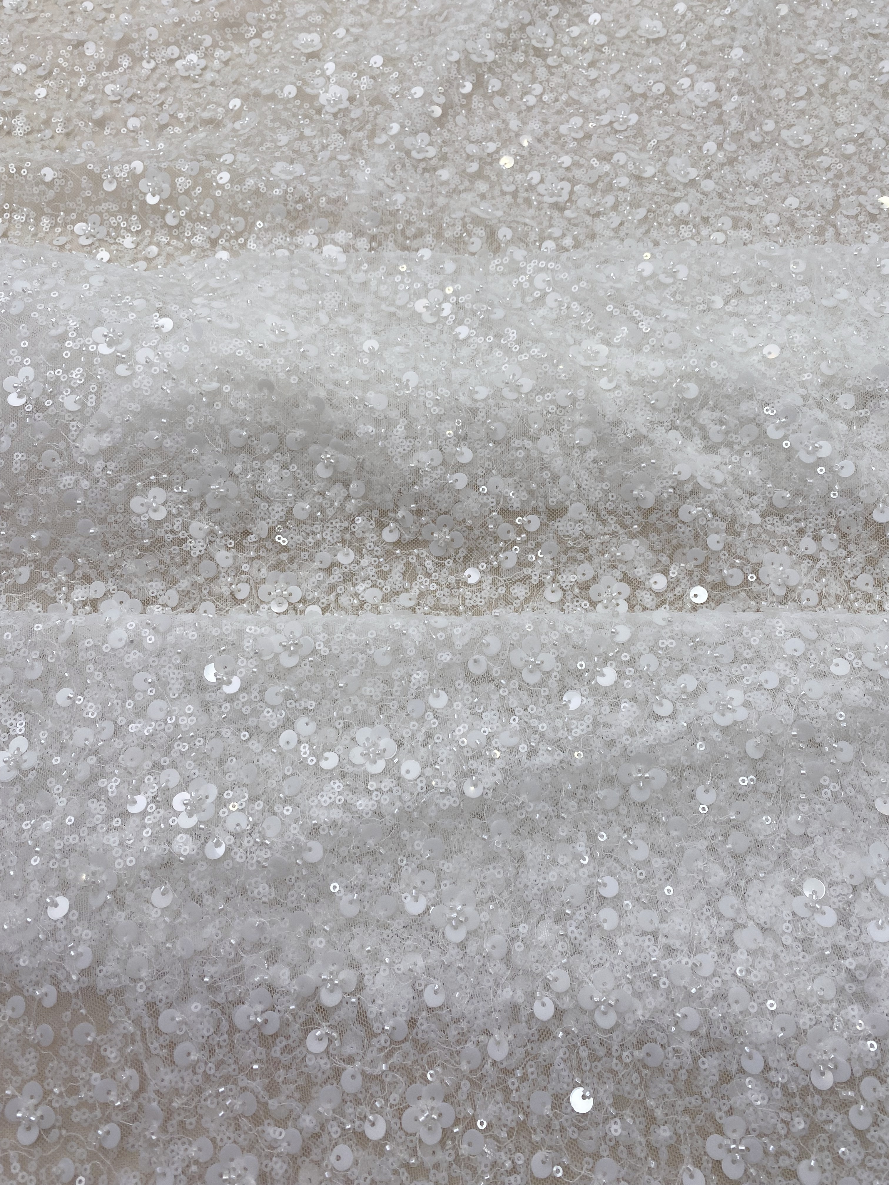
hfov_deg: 53.1
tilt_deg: -64.7
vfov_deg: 67.3
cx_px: 444
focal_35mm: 26
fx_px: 890
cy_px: 592
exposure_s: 1/167
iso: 32
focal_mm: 4.25
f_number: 1.8
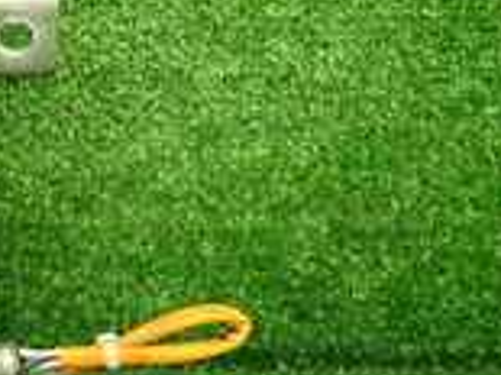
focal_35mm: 97
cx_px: -191
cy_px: -36
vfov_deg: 14.9
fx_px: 1403
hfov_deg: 18.5
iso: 200
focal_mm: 4.5
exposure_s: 1/40
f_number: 2
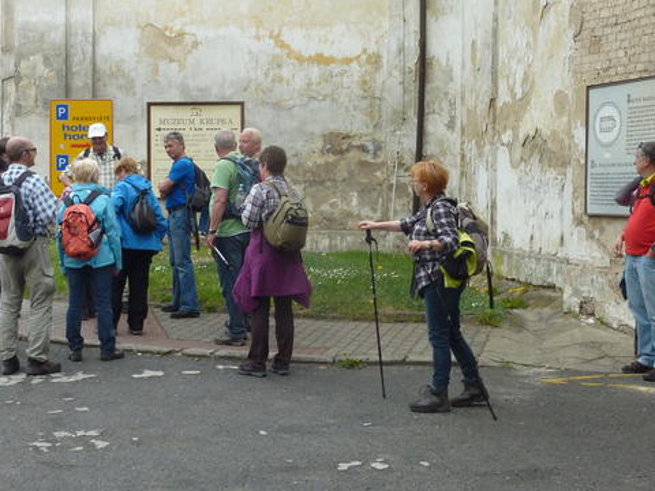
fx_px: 1135
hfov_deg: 32.2
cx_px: 295
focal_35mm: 60
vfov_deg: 24.4
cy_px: 229
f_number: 4
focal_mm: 7.3
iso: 160
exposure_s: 1/250
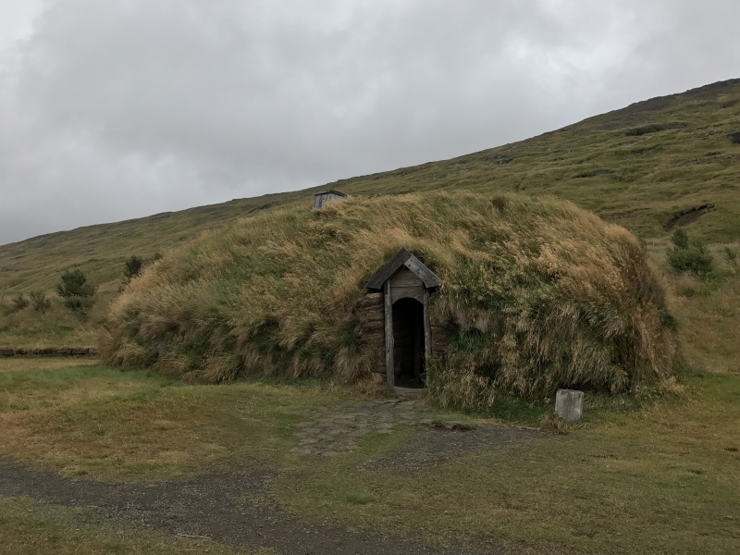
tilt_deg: +7.5
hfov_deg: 63.4
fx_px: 599
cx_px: 370
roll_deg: -1.7
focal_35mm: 28
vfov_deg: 49.7
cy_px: 278
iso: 20
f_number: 1.8
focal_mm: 3.99
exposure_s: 1/1198
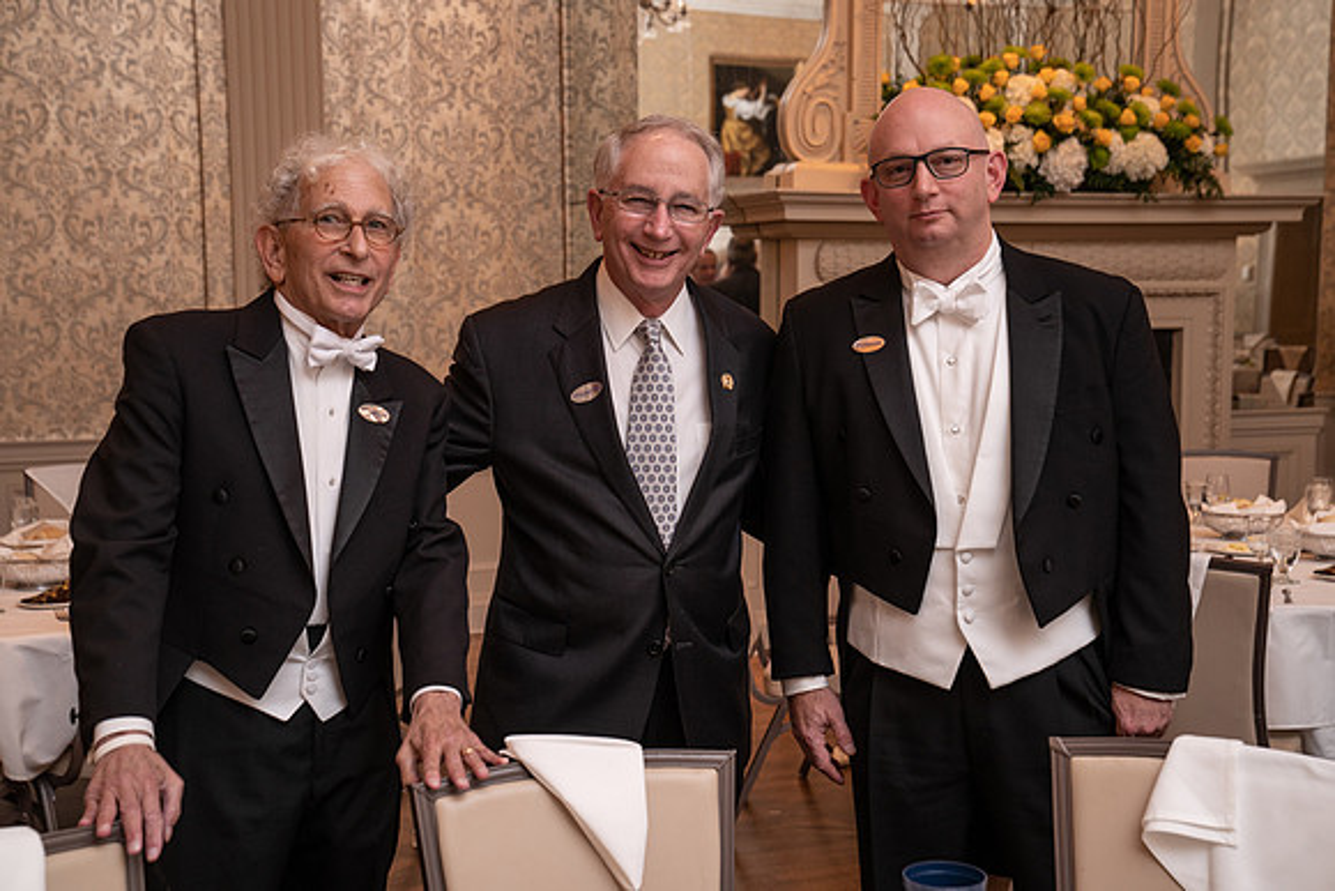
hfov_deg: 40.3
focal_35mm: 49
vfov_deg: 27.5
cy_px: 446
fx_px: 1817
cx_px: 668
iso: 800
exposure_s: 1/40
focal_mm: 49
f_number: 4.5
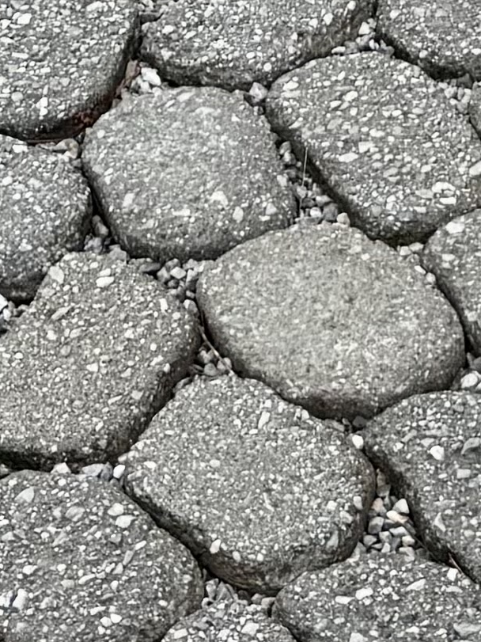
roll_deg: +1.2
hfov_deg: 8.7
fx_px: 3132
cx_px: 463
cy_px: -1001
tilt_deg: -17.4
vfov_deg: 10.0
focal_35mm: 169
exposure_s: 1/1091
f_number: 1.78
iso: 80
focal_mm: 6.76
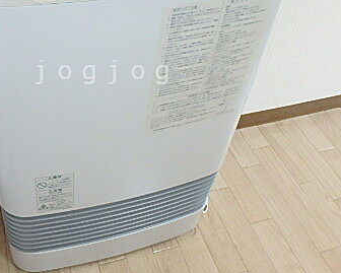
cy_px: 72
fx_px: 394
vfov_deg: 37.4
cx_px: 105
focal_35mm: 39
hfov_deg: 45.9
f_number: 3.5
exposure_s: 1/30
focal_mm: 3.7
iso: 400
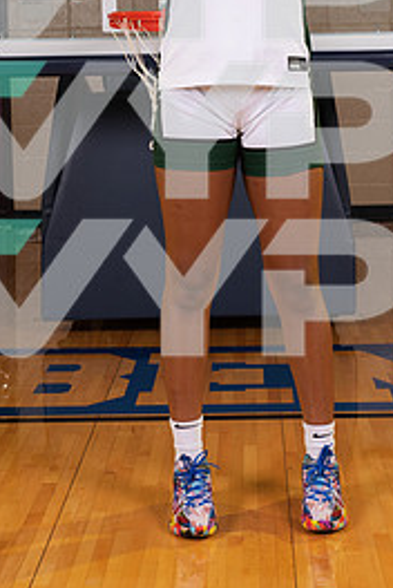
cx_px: 241
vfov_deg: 24.4
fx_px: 1339
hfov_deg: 16.7
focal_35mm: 82
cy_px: 132
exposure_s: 1/320
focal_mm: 48
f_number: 7.1
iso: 320
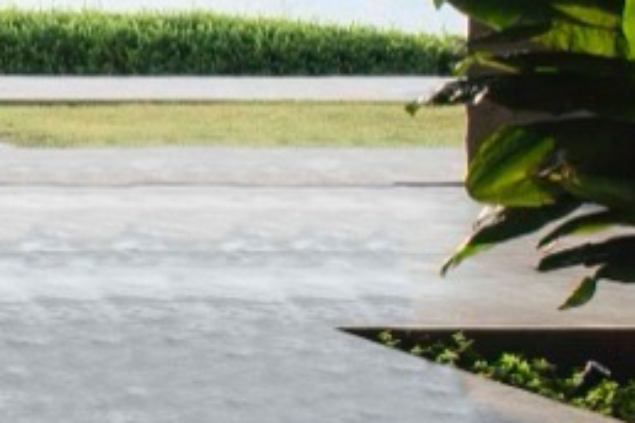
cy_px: -66
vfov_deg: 8.6
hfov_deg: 9.5
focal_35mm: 158
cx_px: -1403
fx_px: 2787
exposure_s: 1/13
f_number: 13
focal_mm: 24
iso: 100
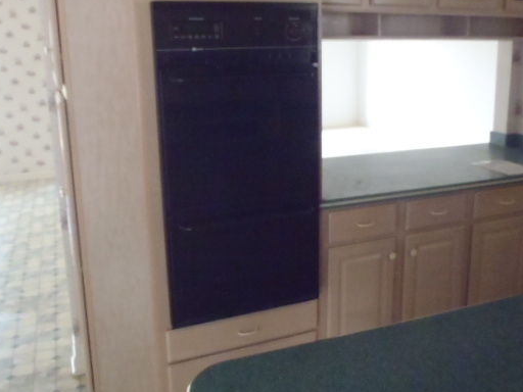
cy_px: 158
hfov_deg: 52.5
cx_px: 295
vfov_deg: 40.5
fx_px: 529
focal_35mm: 35
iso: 800
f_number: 3.9
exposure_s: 1/15
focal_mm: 5
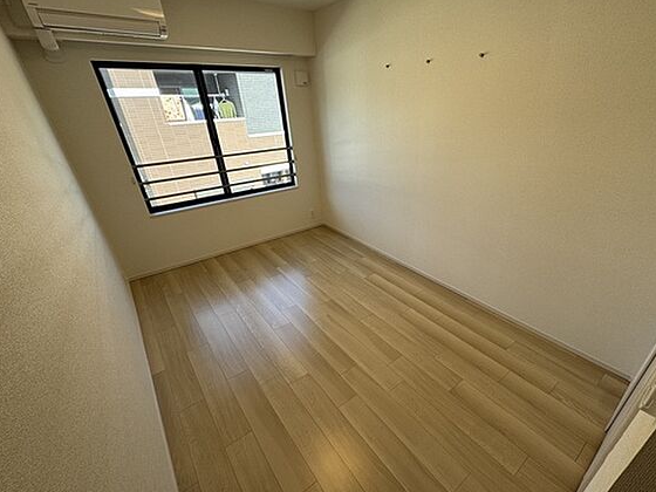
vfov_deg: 77.9
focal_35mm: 16
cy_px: 267
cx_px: 368
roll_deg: +1.8
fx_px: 303
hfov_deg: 94.0
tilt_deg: -28.8
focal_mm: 2.22
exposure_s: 1/99
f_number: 2.2
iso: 40
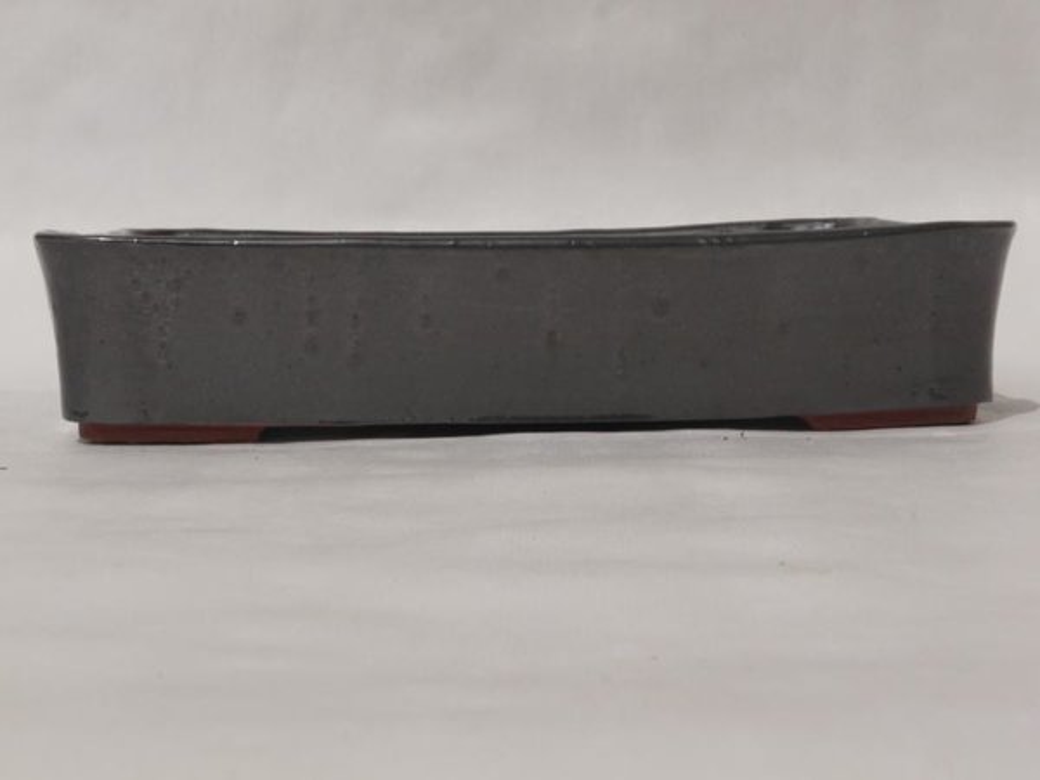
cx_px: 520
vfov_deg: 21.0
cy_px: 390
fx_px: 2103
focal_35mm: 70
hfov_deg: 27.8
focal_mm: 35
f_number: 18
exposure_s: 1/1300
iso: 640
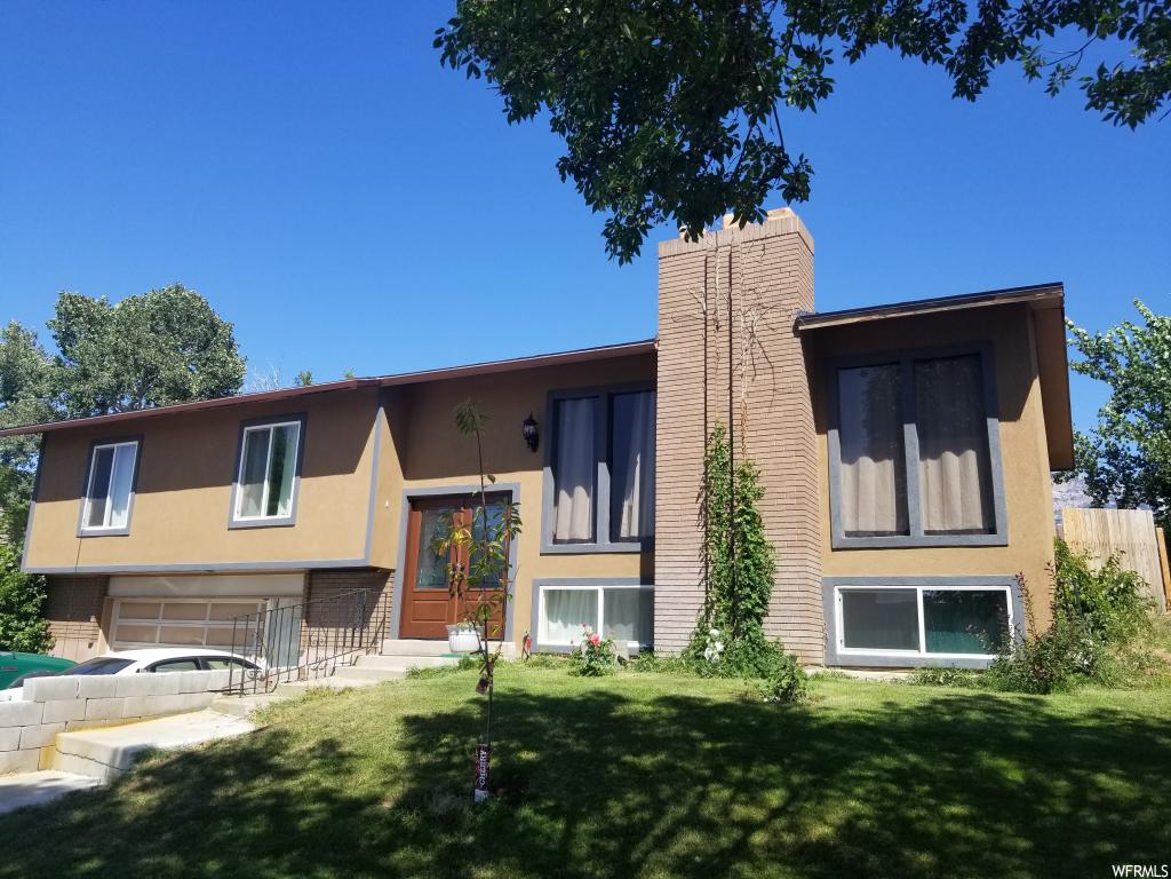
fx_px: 880
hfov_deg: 67.3
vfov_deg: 53.1
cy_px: 440
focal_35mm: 26
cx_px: 586
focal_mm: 4.3
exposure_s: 1/1568
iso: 50
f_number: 1.7
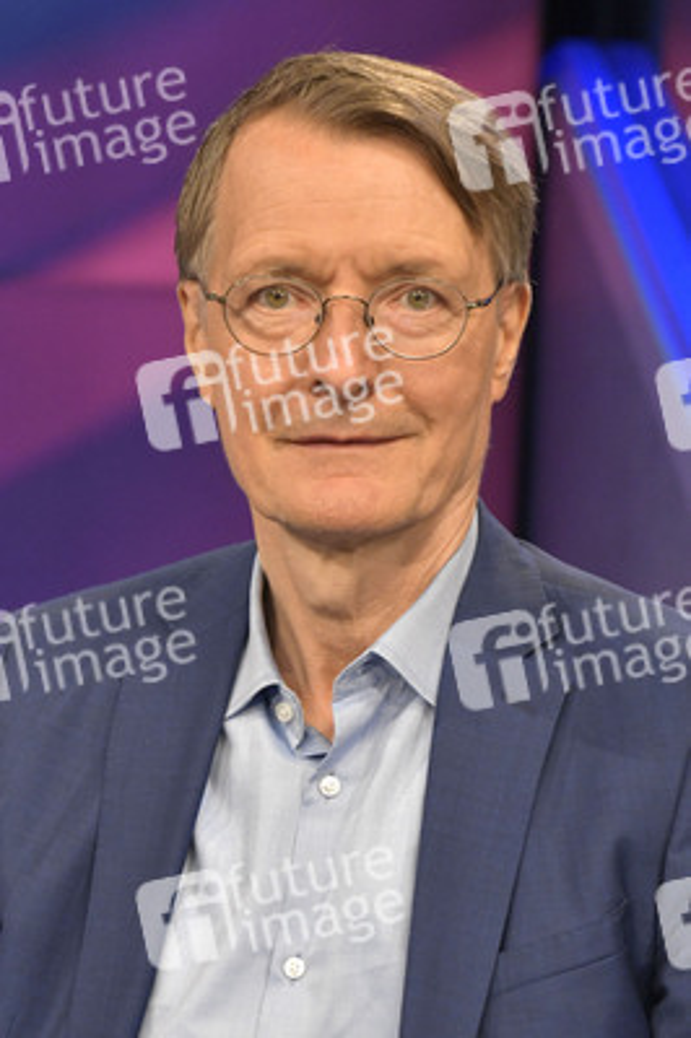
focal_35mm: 70
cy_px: 519
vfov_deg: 28.9
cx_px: 346
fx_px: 2019
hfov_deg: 19.4
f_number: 6.3
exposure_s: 1/200
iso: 2500
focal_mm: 70
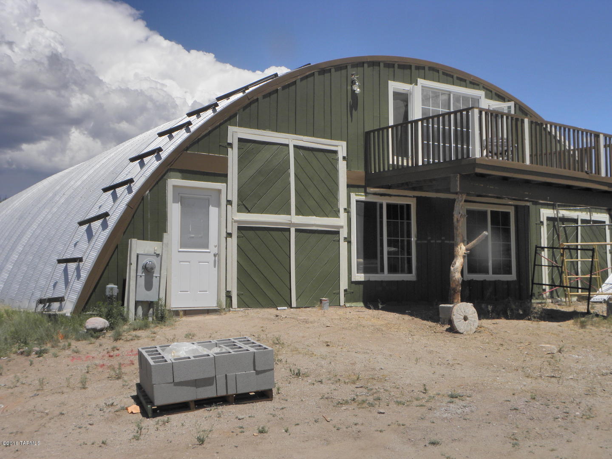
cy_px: 230
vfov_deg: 32.9
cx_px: 306
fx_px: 778
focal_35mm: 44
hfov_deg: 42.9
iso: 64
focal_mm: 7.87
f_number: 5.6
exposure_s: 1/800
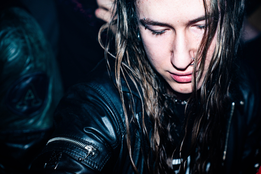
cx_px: 130
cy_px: 87
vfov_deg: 18.2
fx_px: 544
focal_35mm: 75
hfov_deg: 27.0
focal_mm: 75
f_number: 5
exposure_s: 1/200
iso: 800
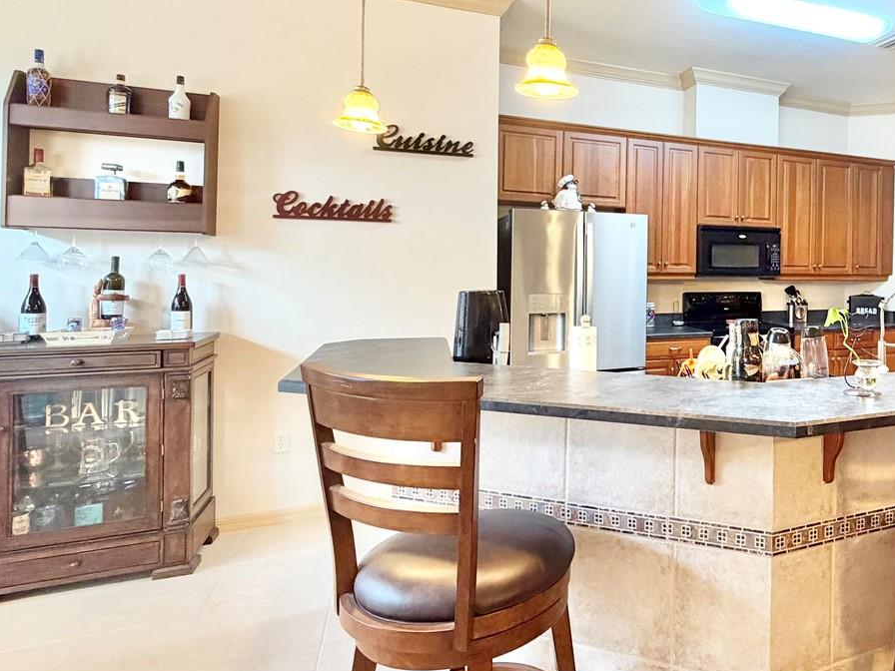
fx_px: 646
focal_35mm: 25
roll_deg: -0.2
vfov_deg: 54.4
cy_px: 263
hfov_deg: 62.0
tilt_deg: -0.9
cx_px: 748
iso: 320
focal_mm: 2.22
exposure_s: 1/60
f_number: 2.2
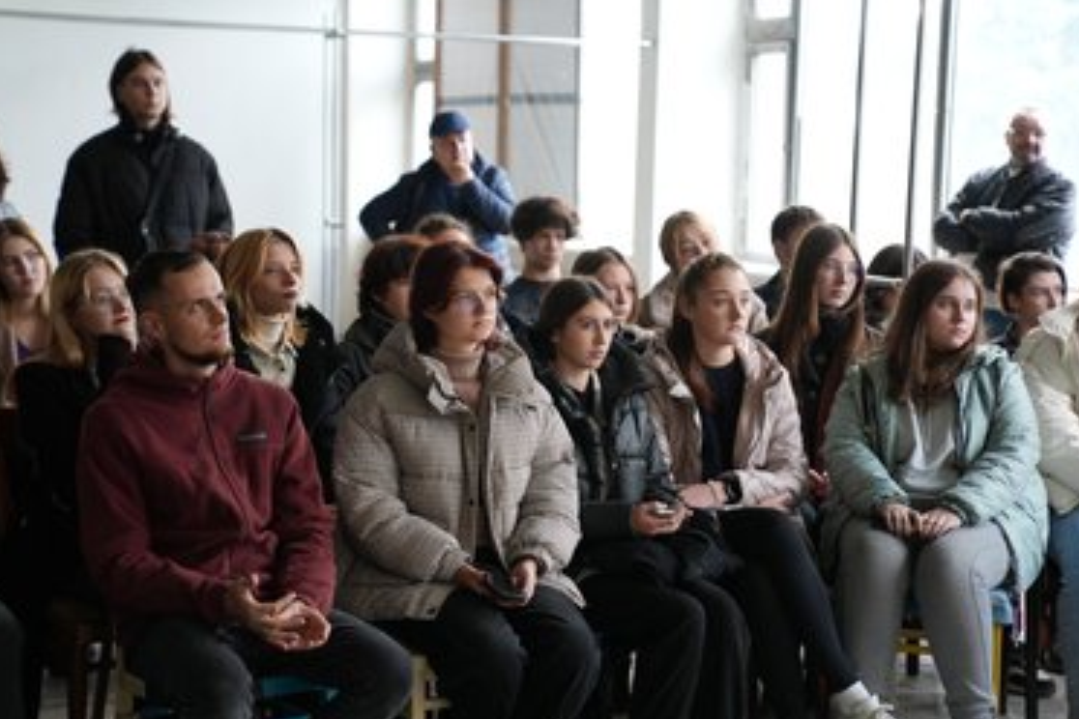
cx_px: 516
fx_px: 2158
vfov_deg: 18.9
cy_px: 384
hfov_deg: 28.1
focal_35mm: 72
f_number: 2.8
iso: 1600
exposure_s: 1/160
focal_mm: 67
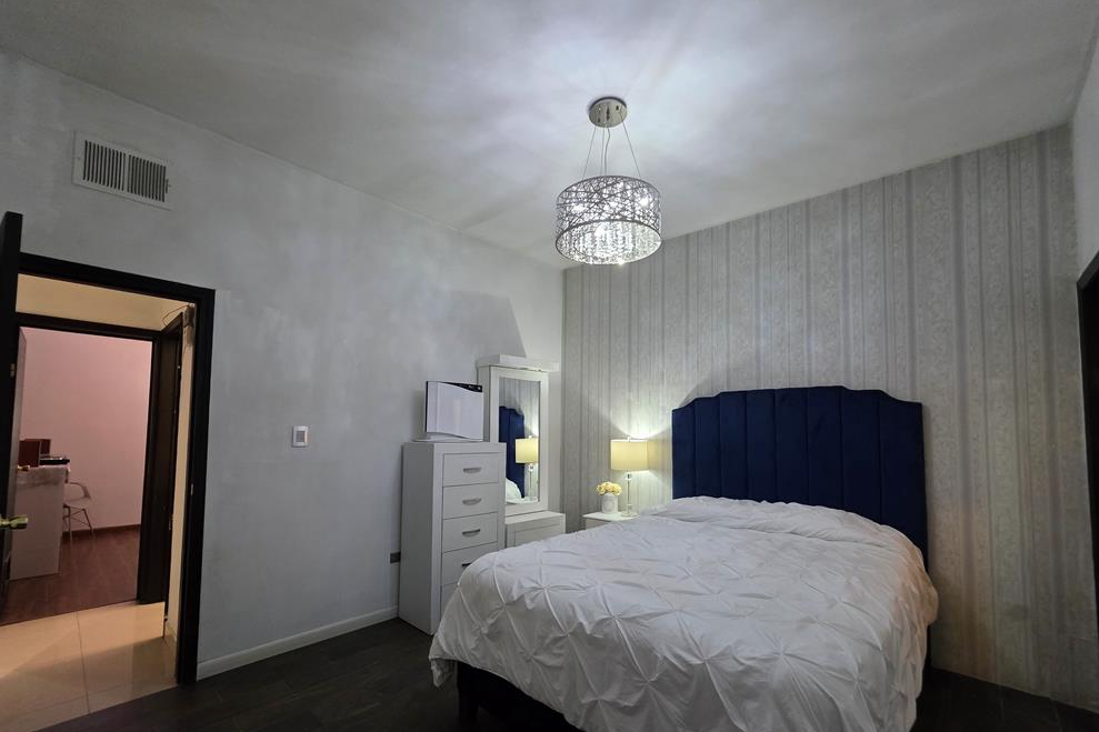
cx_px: 551
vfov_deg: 80.9
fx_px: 427
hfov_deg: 104.3
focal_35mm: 14
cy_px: 407
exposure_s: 1/60
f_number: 1.9
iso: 400
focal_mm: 2.2
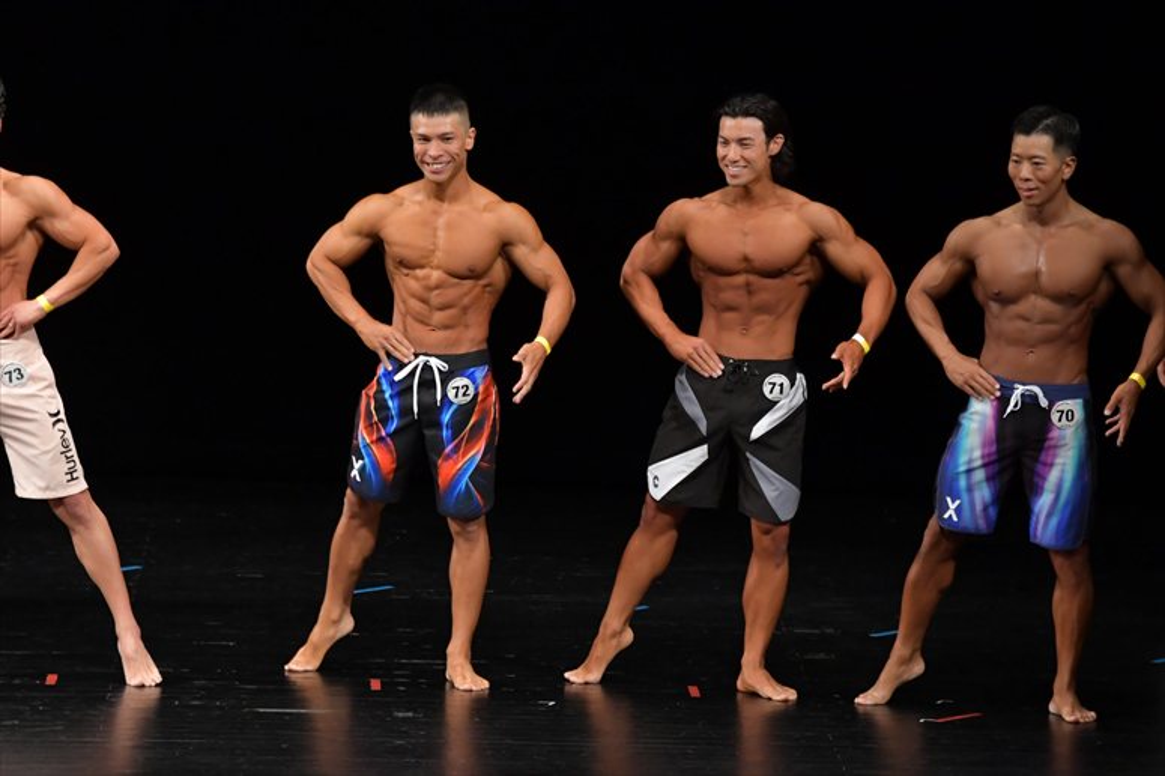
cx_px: 582
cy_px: 388
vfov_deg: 5.4
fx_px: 8248
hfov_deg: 8.1
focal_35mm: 255
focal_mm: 170
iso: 3200
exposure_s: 1/400
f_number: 5.6
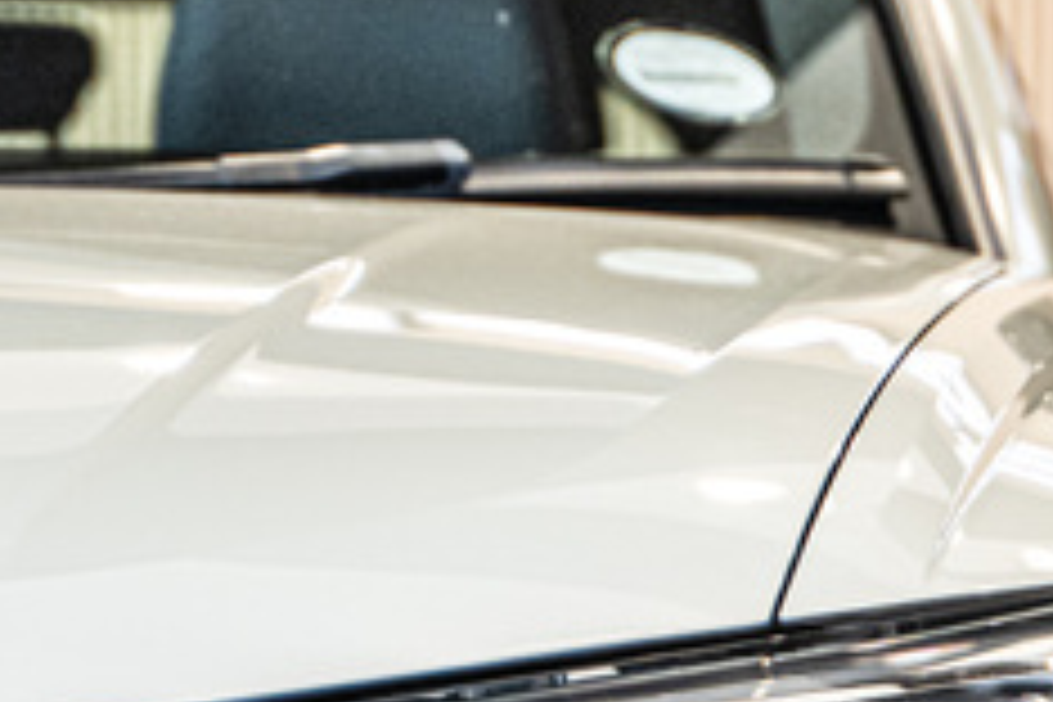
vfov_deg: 4.2
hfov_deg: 6.2
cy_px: 927
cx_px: 1361
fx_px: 9593
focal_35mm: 328
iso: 640
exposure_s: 1/125
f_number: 2.8
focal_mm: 75
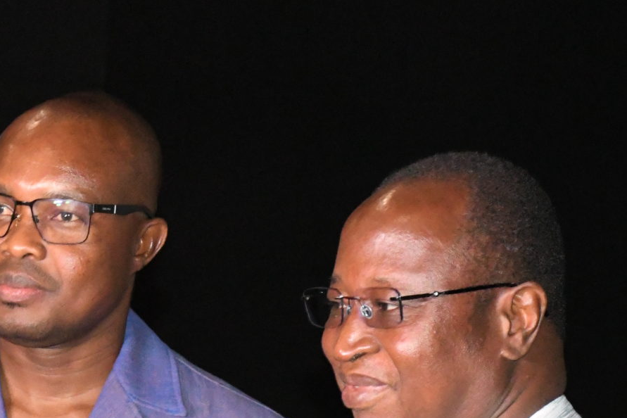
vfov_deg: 7.1
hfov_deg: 10.6
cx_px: 55
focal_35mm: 193
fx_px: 3361
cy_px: 457
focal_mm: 56
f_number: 8
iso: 11400
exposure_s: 1/100
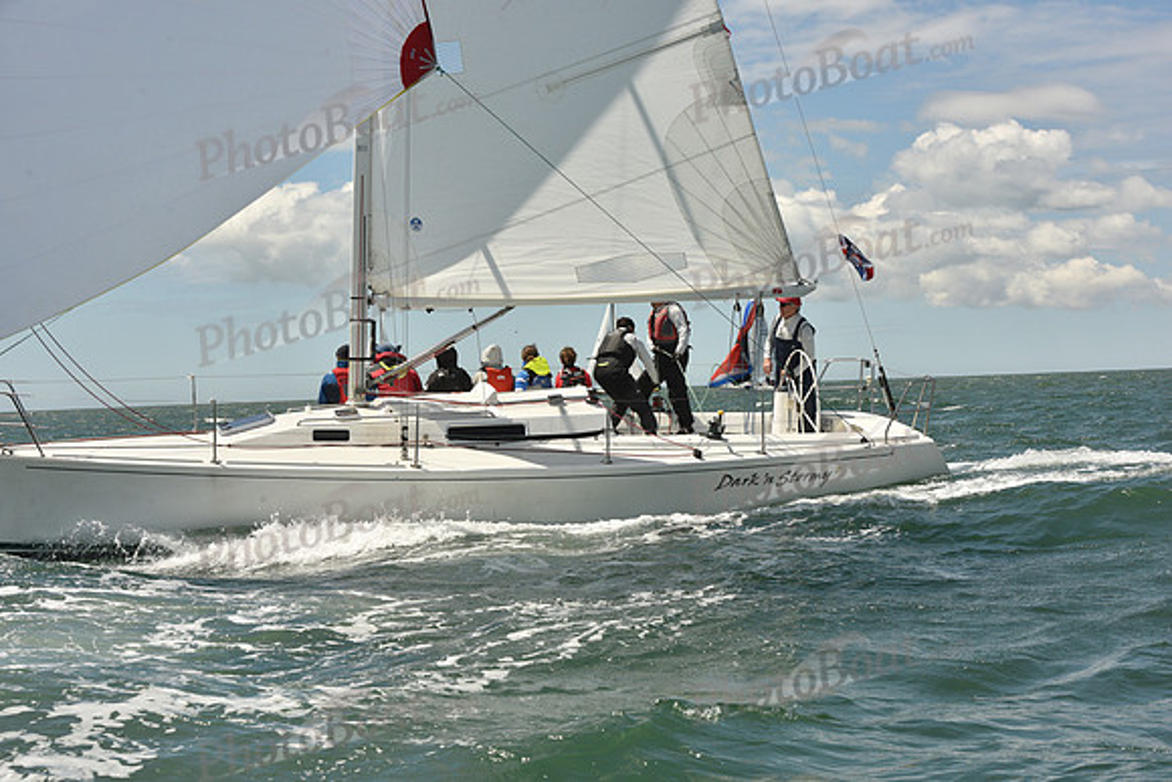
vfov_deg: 19.5
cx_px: 586
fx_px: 2279
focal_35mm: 70
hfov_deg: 28.8
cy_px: 391
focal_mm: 70
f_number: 11
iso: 320
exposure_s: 1/800
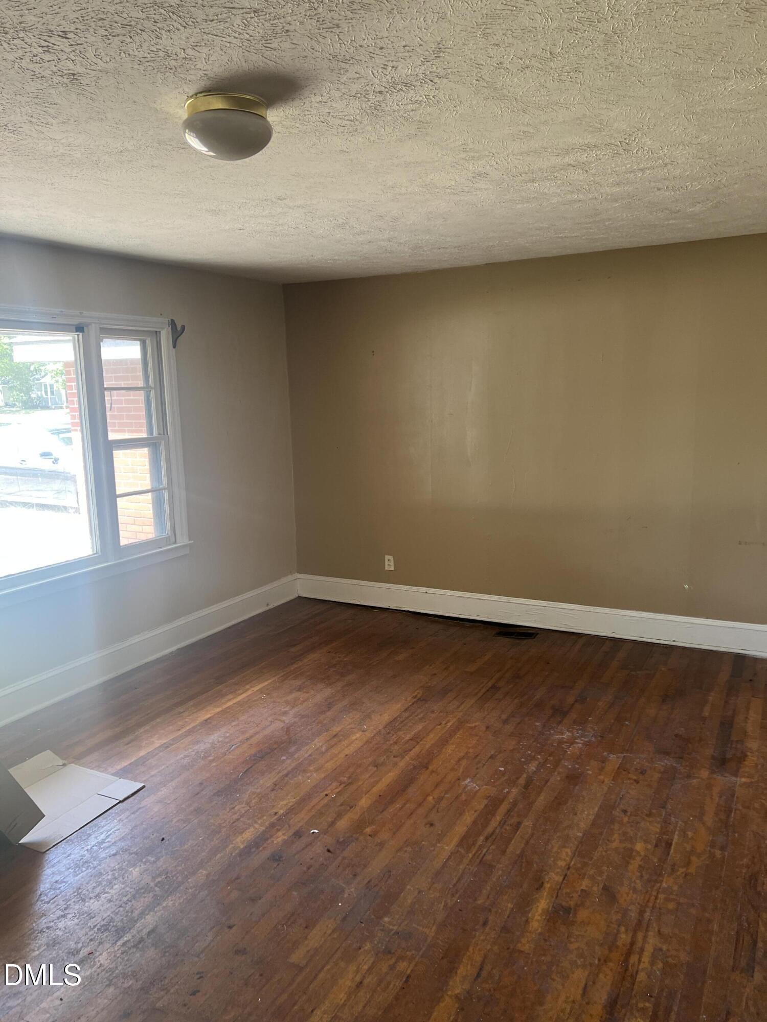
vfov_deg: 67.3
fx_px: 768
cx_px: 384
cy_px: 511
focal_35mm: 26
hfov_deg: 53.1
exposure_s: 1/121
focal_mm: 5.7
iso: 125
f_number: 1.5
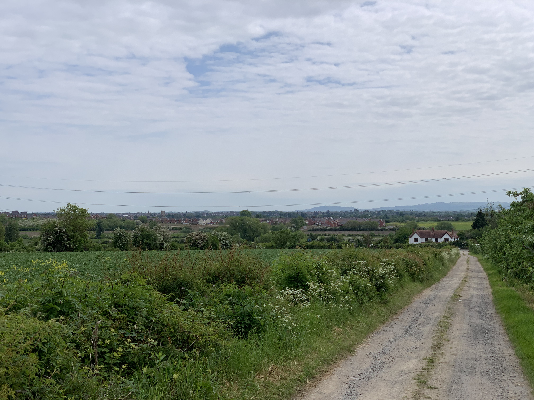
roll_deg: +0.3
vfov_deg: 28.0
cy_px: 200
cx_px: 267
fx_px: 802
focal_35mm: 52
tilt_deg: +1.9
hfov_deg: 36.8
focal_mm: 6
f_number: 2.4
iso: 16
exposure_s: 1/2283
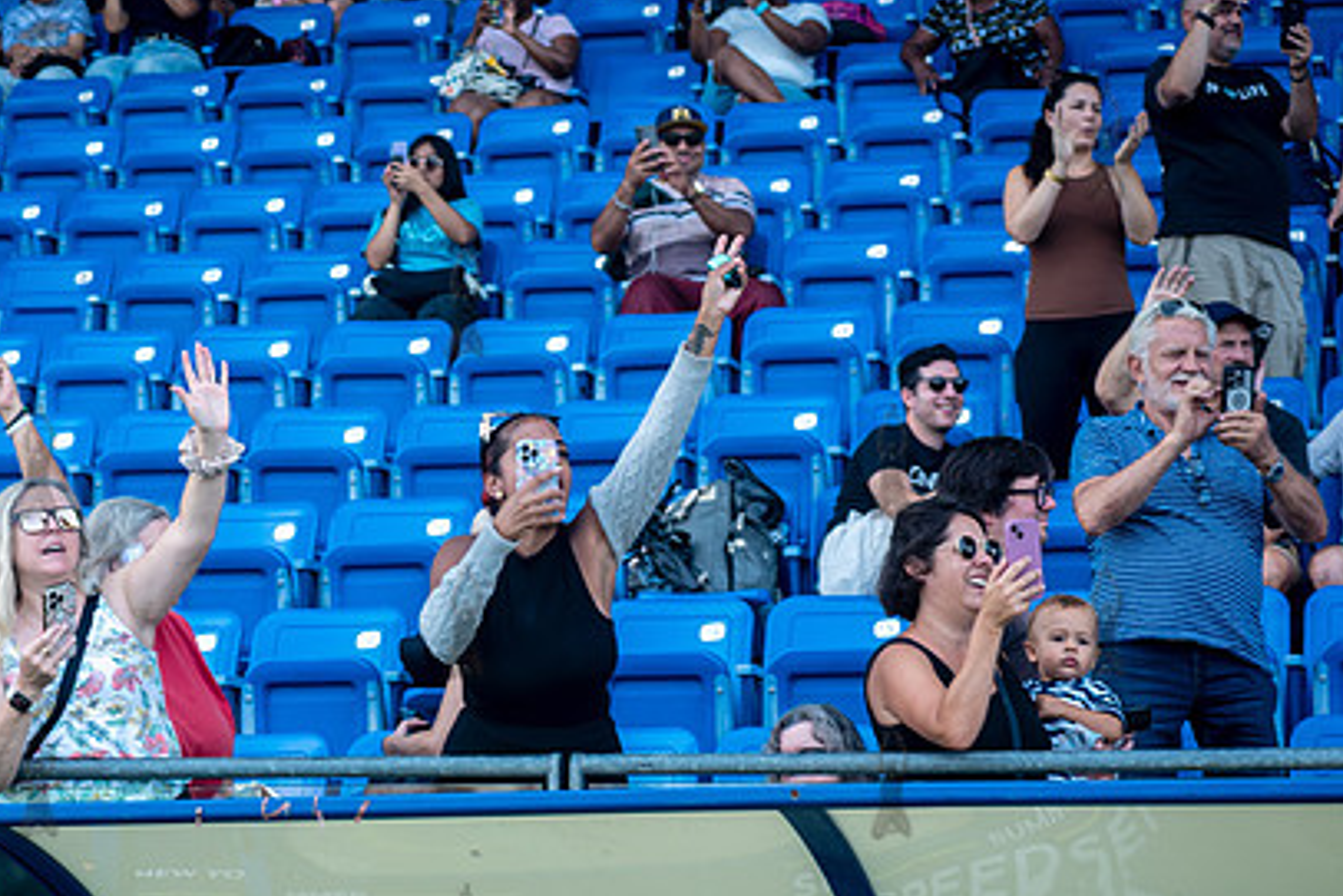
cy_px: 620
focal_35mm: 123
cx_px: 463
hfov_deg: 16.6
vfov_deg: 11.1
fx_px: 4590
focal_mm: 86
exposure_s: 1/250
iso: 160
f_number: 4.5
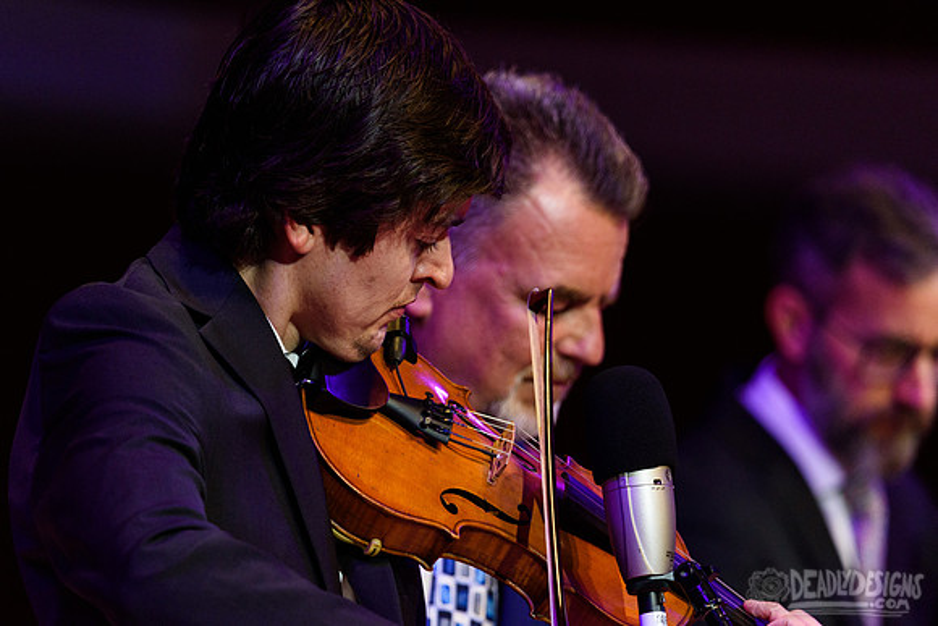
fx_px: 13030
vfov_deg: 2.8
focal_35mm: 500
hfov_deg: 4.1
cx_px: 469
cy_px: 313
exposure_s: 1/500
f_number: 6
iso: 2500
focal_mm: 500
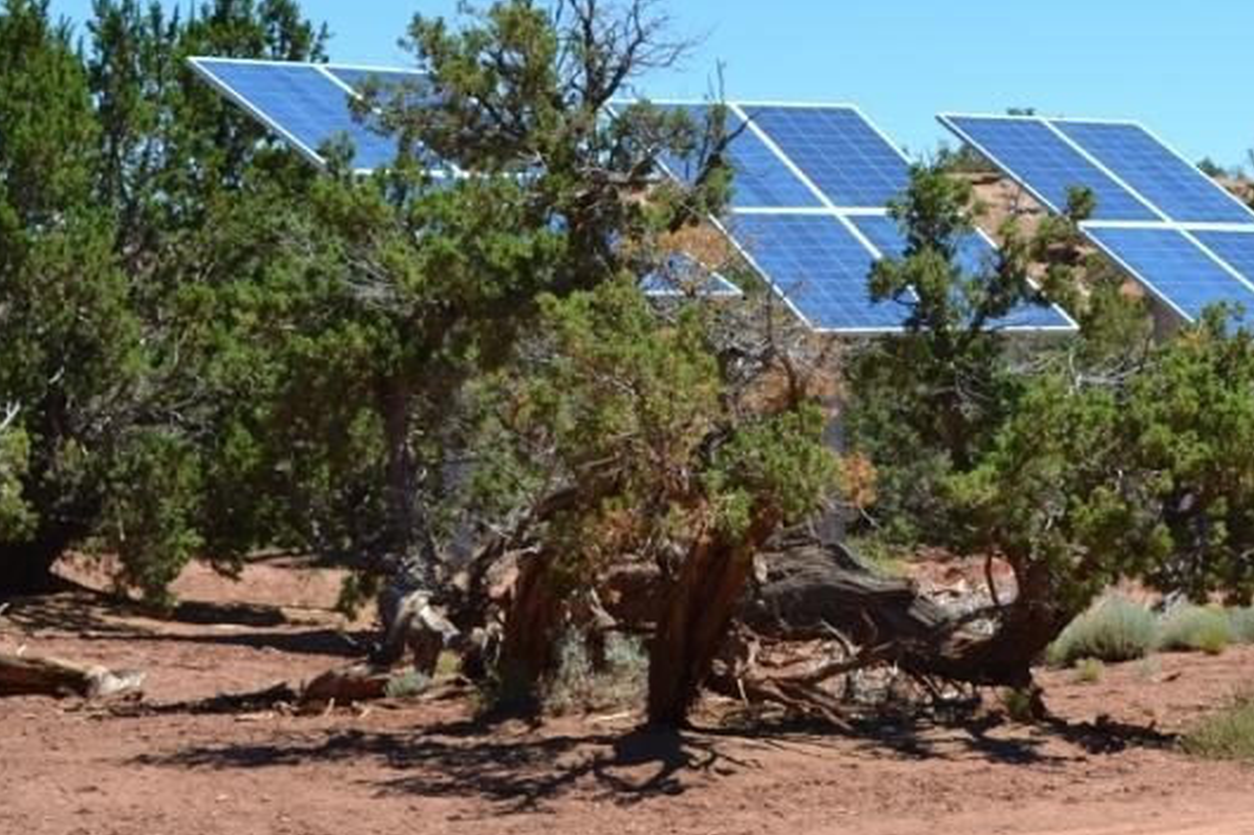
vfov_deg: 11.8
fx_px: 4039
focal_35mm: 116
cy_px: 257
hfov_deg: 17.3
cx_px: 1200
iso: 100
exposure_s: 1/250
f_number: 8
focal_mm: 40
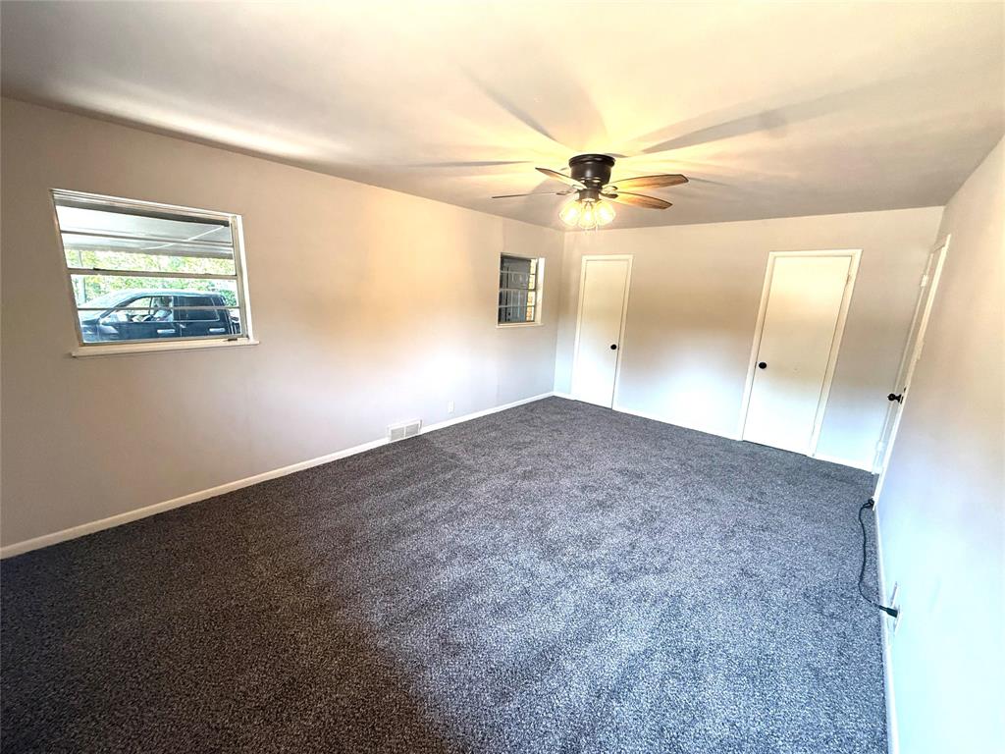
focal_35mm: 14
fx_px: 406
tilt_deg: -12.3
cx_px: 502
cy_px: 377
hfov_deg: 102.1
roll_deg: -1.6
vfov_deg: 85.7
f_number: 2.2
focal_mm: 2.22
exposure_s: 1/120
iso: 320
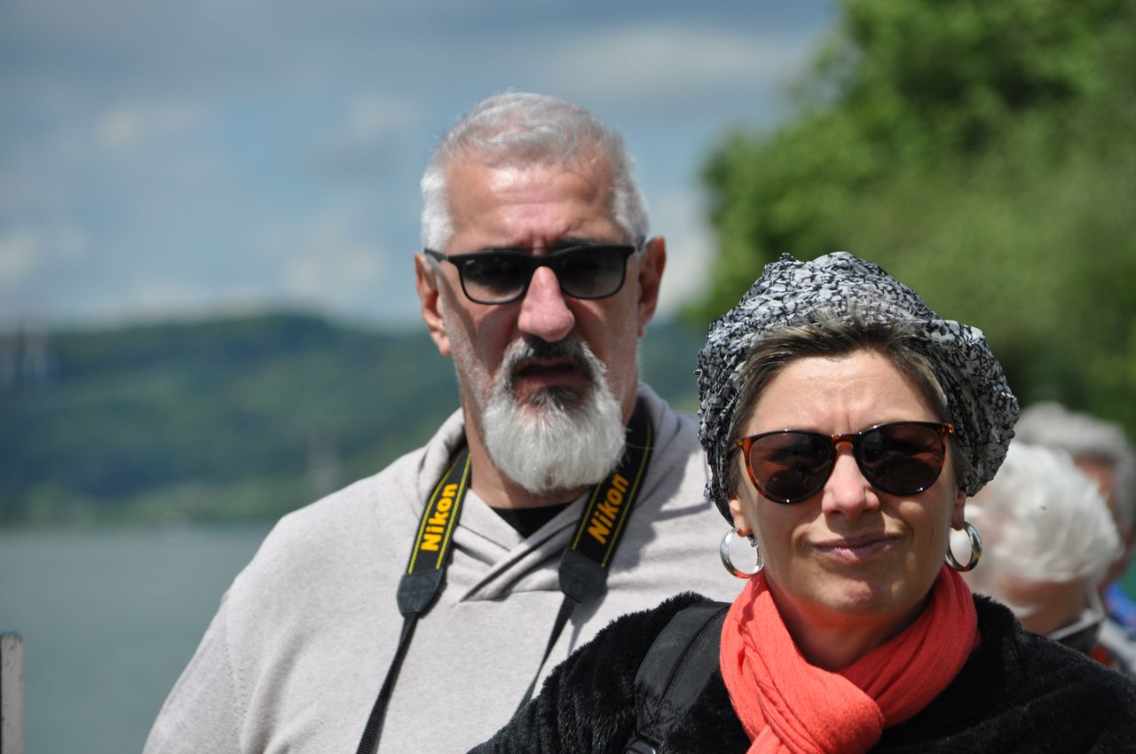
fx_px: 9455
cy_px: 377
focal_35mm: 300
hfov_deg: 6.9
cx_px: 568
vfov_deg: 4.6
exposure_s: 1/2000
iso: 320
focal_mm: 200
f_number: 6.3
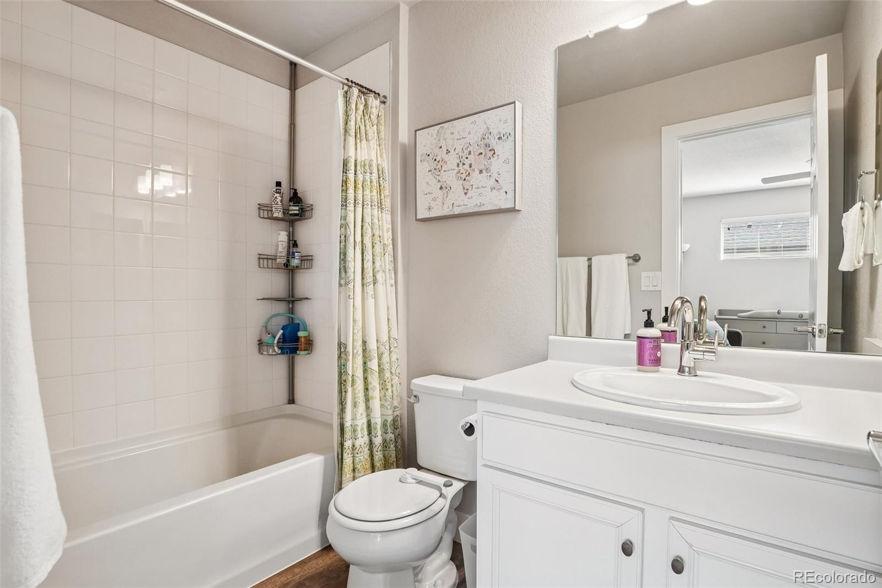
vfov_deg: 72.0
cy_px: 294
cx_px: 441
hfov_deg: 95.0
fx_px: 404
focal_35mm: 16
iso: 500
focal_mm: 11
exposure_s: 1/30
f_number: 8
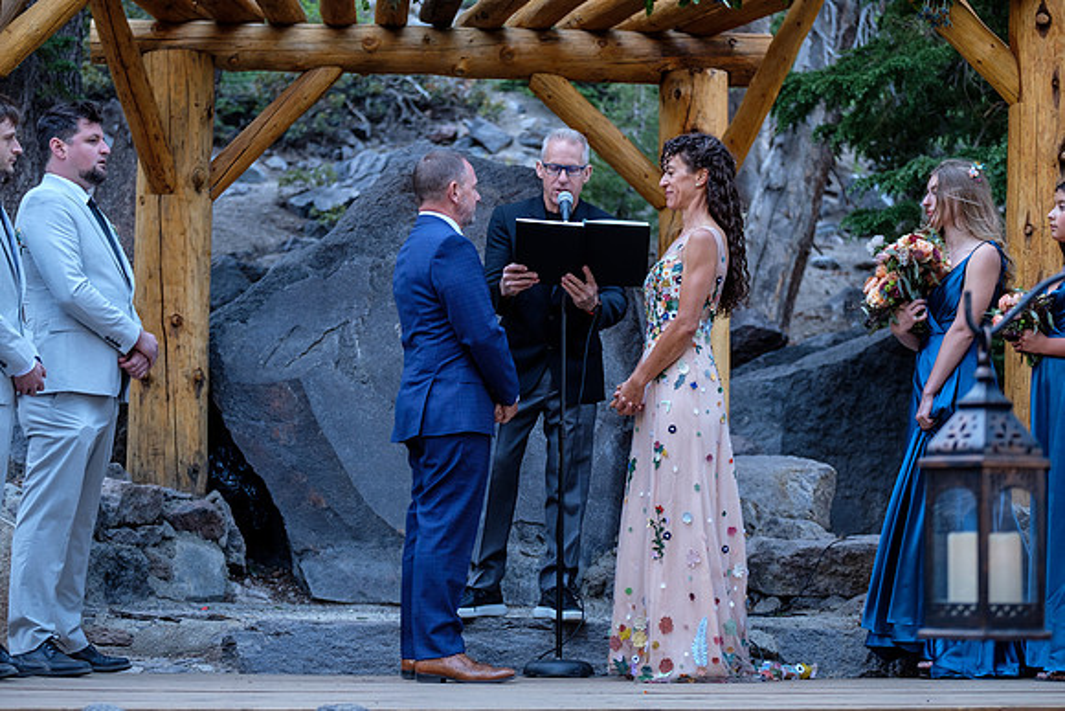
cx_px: 532
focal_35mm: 84
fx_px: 2485
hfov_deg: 24.2
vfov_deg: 16.3
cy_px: 356
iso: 640
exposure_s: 1/100
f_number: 2.8
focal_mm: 56.3
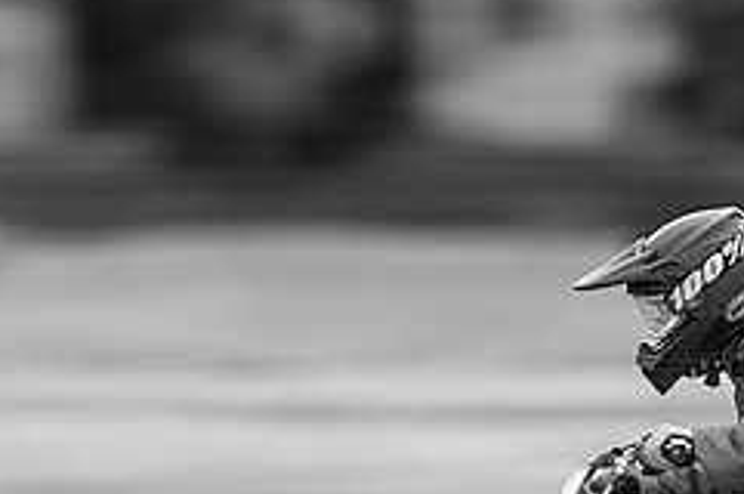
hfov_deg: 4.3
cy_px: 549
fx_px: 9865
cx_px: 729
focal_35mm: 478
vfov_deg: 2.9
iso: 110
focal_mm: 120
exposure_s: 1/100
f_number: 4
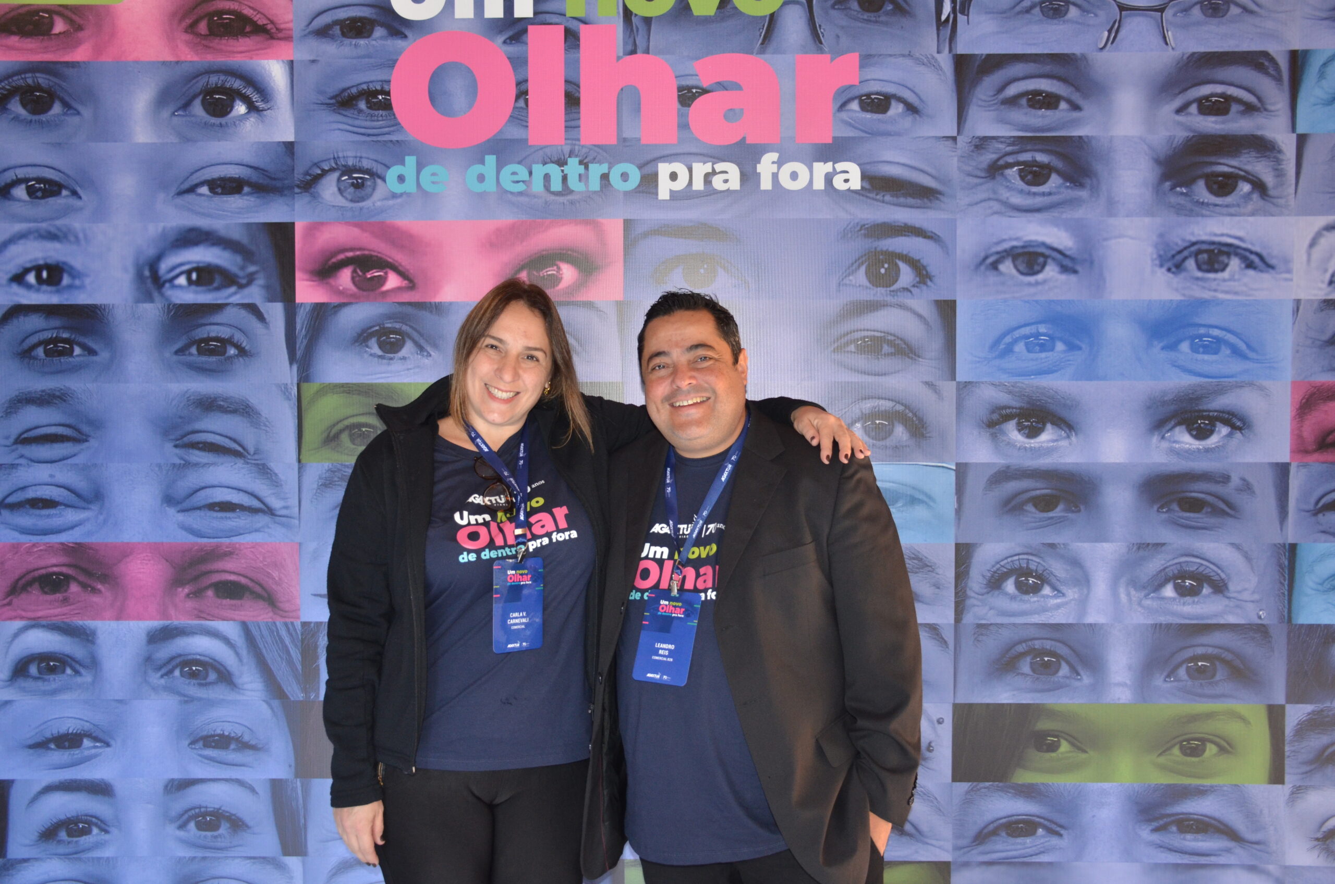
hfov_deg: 55.2
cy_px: 442
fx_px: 1277
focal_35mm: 34
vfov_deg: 38.2
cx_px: 668
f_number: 3.8
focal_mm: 23
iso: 800
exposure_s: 1/60
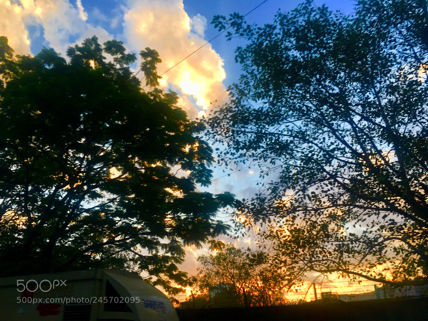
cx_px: 214
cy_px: 160
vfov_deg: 48.2
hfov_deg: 61.7
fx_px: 359
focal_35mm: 29
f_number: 2.2
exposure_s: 1/206
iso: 25
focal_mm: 4.15
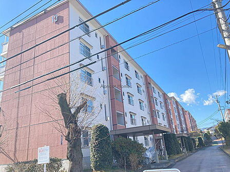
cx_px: 115
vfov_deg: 49.7
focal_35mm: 28
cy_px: 86
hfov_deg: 63.4
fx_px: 186
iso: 20
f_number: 1.8
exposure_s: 1/706
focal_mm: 3.99
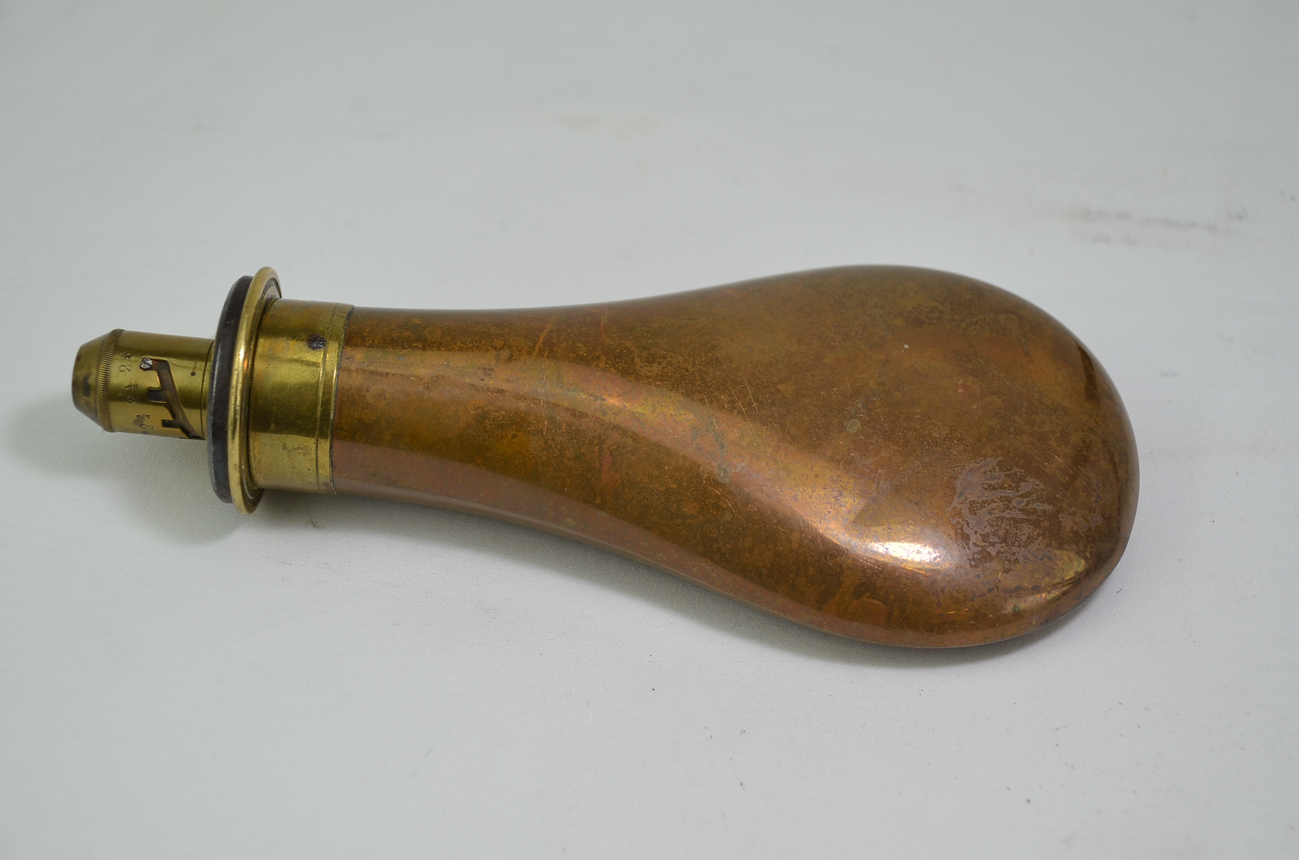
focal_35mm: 75
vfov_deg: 18.1
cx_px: 650
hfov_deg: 27.0
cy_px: 430
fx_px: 2701
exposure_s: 1/125
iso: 200
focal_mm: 50
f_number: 5.6
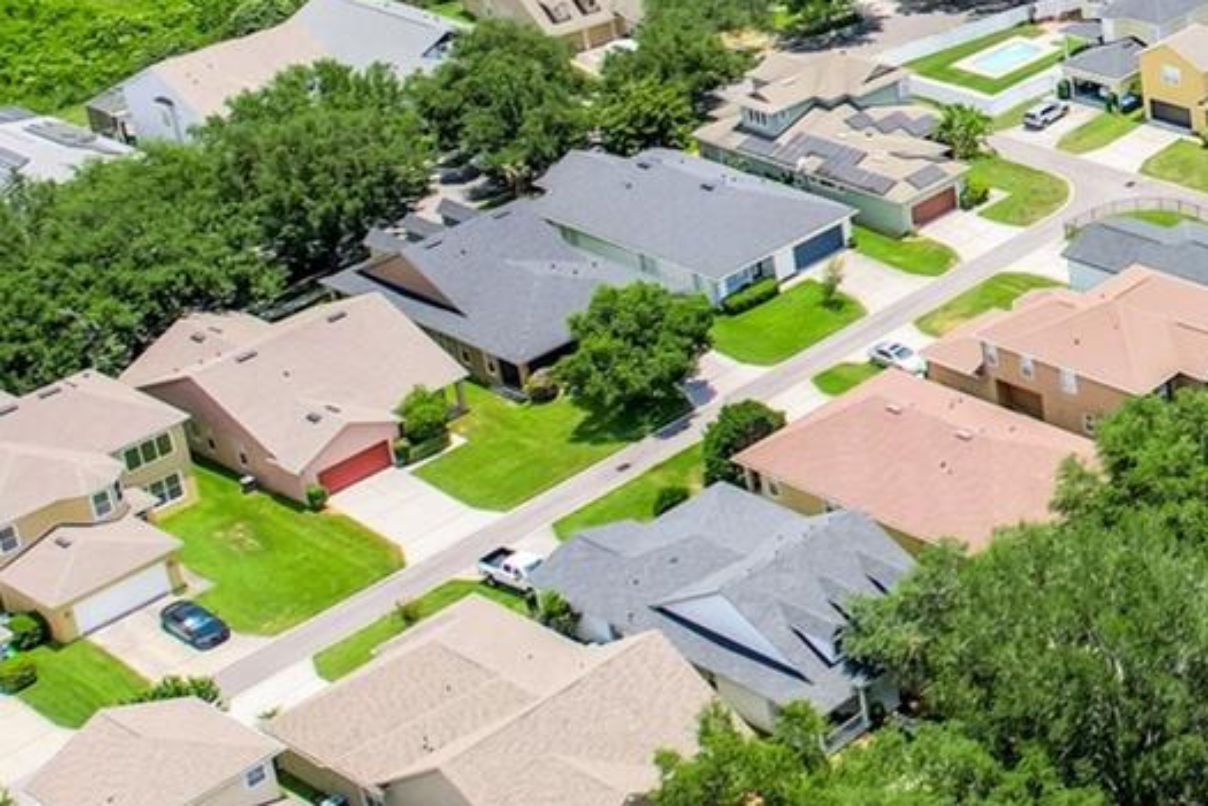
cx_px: 1730
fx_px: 2248
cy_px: -83
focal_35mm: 67
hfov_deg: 24.5
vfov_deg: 19.4
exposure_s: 1/250
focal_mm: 8.38
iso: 100
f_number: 2.8
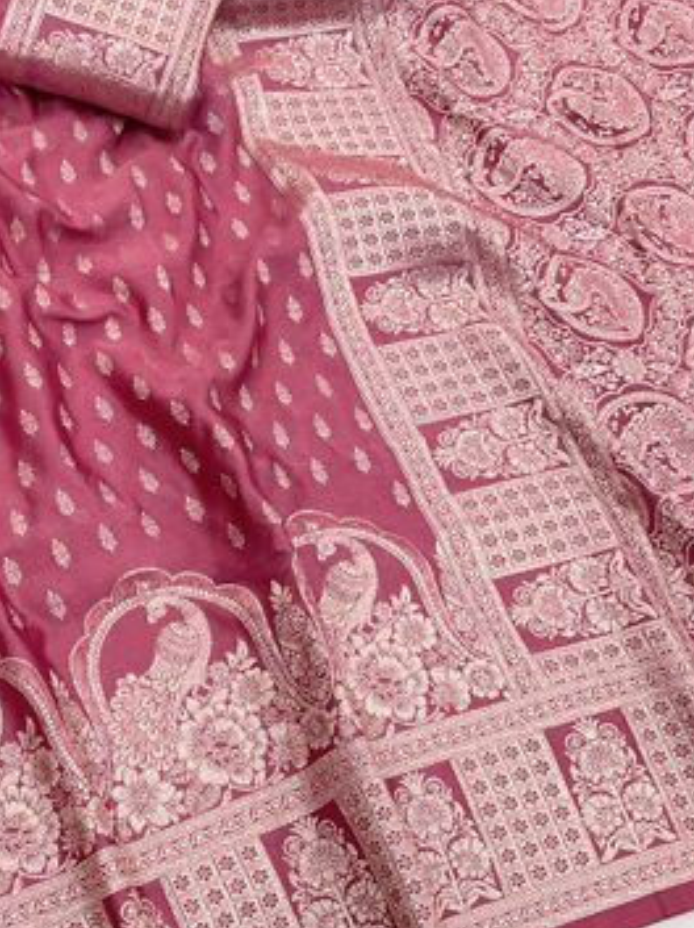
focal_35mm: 59
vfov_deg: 32.4
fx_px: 1580
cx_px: 71
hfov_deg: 24.1
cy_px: 305
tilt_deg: -59.5
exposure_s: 1/100
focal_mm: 4.2
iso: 100
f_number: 1.6
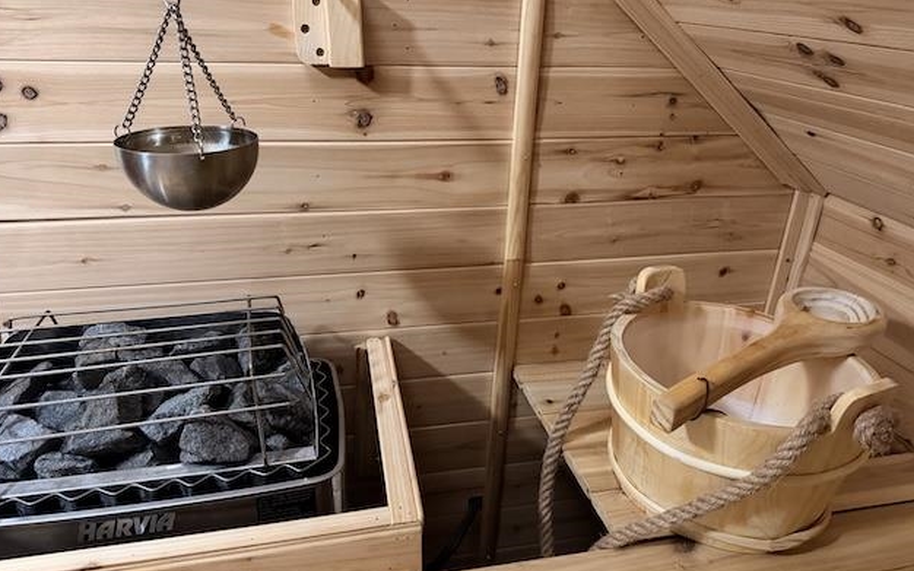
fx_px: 648
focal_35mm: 26
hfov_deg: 70.4
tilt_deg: -23.6
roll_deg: -1.5
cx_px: 450
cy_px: 277
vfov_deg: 47.6
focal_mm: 6.76
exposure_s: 1/34
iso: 1000
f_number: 1.78
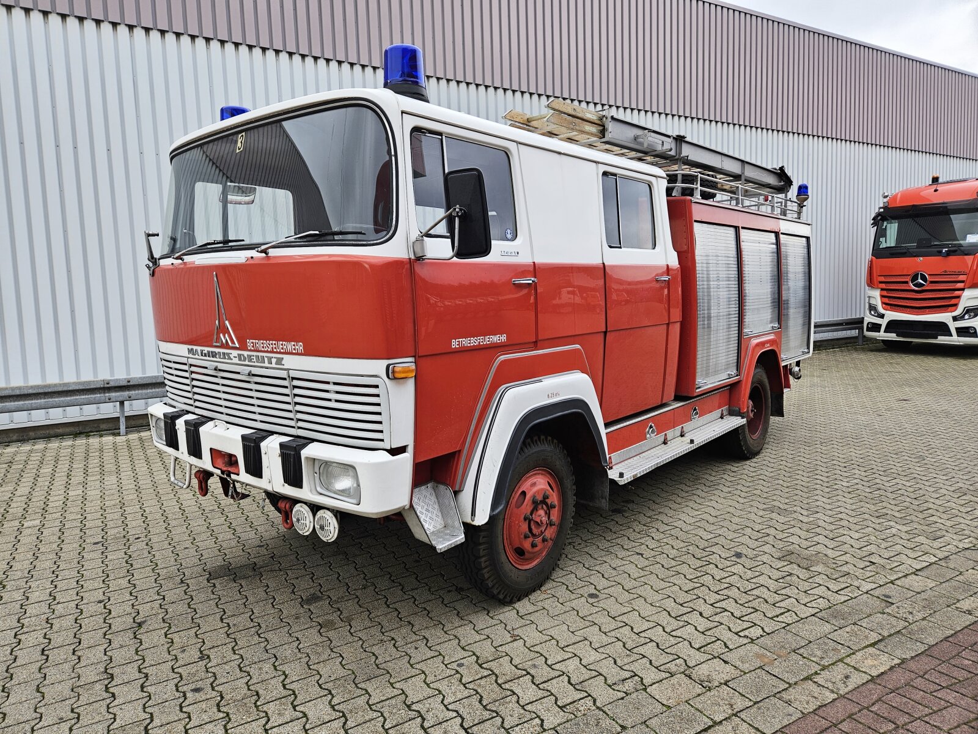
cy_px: 367
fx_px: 650
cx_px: 489
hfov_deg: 73.9
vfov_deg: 58.9
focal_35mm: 23
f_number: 1.8
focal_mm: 5.4
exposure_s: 1/136
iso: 25
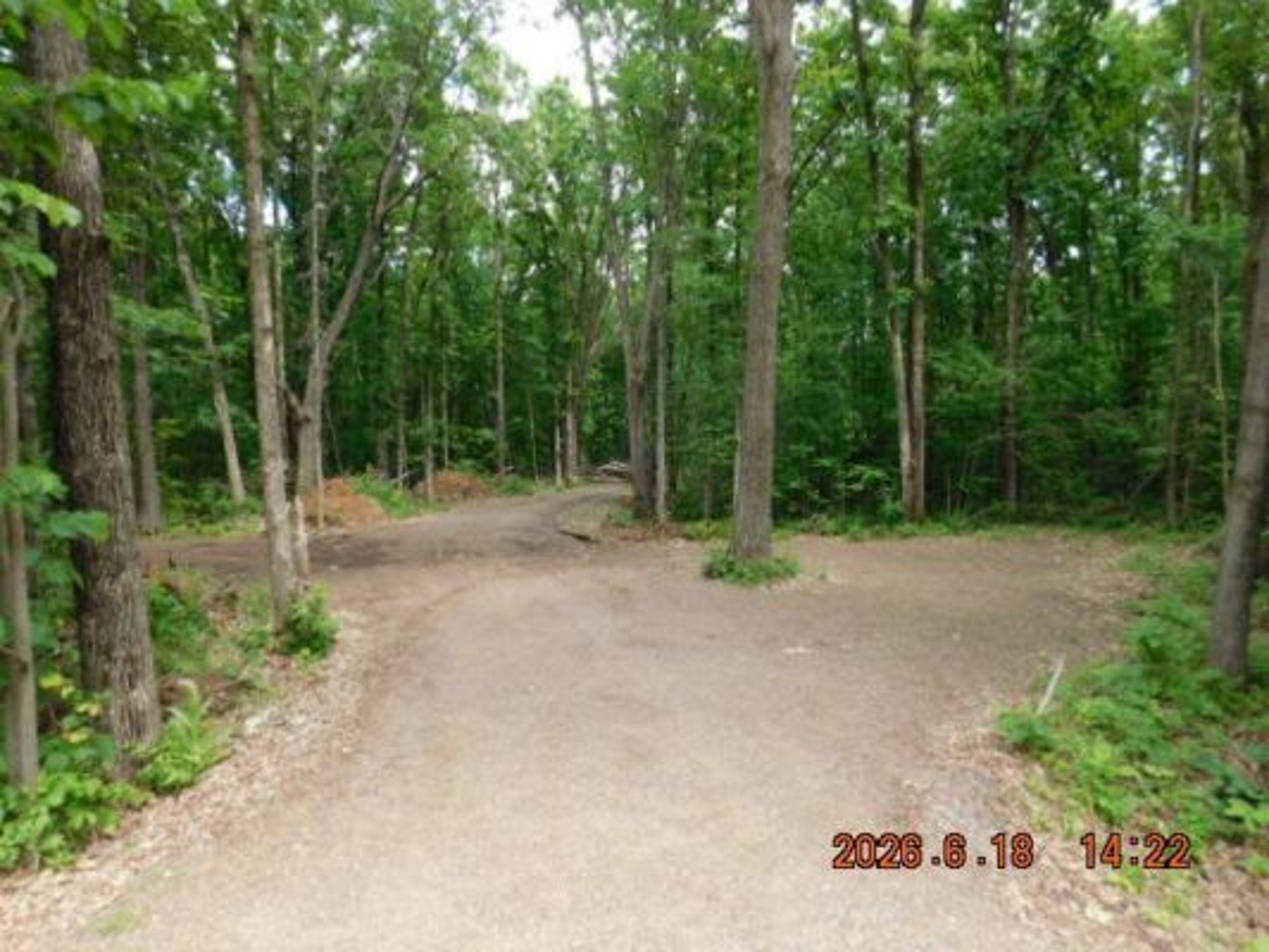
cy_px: 476
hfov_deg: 73.9
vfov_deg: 58.9
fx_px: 843
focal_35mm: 23
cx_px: 634
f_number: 3
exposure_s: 1/250
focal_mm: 4
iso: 125
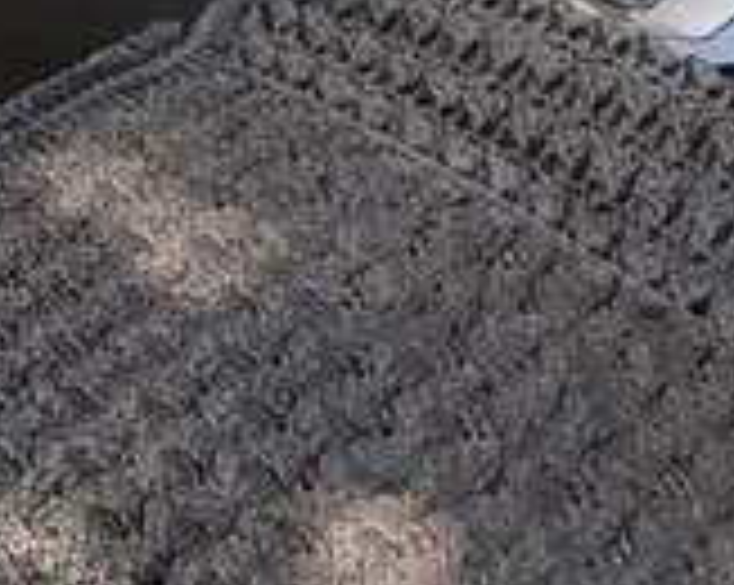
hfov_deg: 17.8
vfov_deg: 14.0
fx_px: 2235
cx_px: -131
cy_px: -304
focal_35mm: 103
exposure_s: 1/100
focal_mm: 4.2
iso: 50
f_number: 1.7
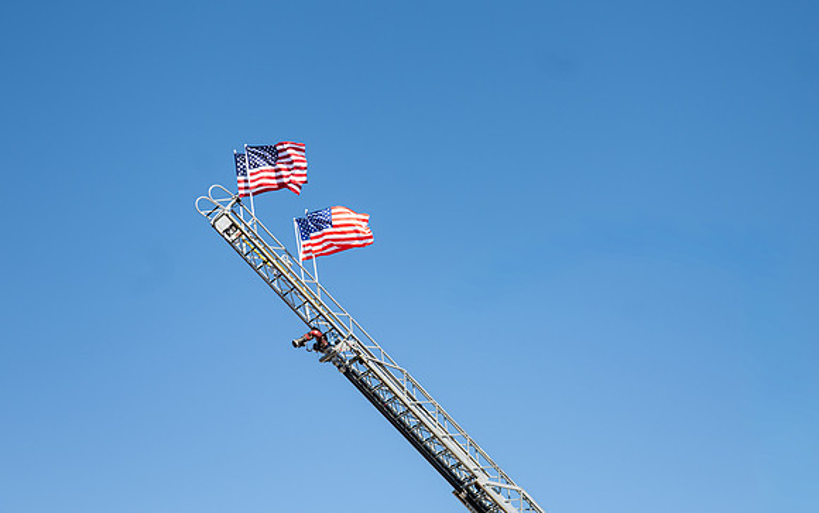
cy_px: 154
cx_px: 419
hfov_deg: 21.8
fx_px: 2128
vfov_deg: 13.7
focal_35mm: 95
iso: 100
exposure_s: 1/1250
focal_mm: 70
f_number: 2.8
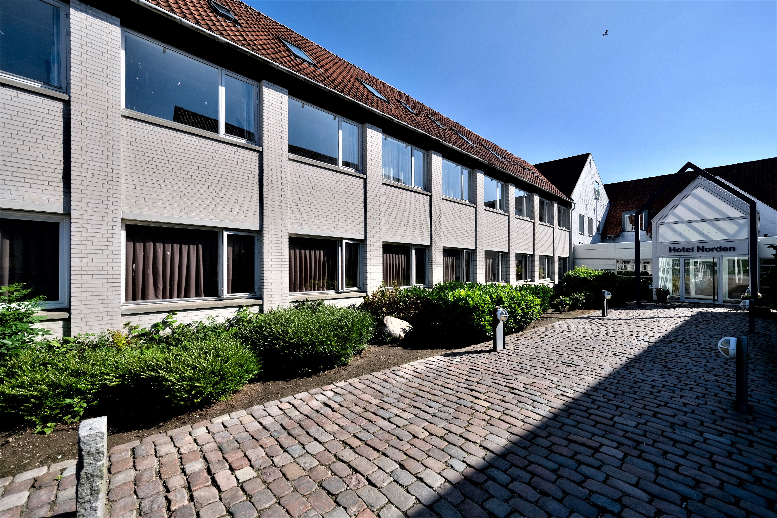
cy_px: 259
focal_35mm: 14
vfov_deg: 81.2
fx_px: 302
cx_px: 388
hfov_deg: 104.3
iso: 160
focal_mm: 9.4
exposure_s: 1/850
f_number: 5
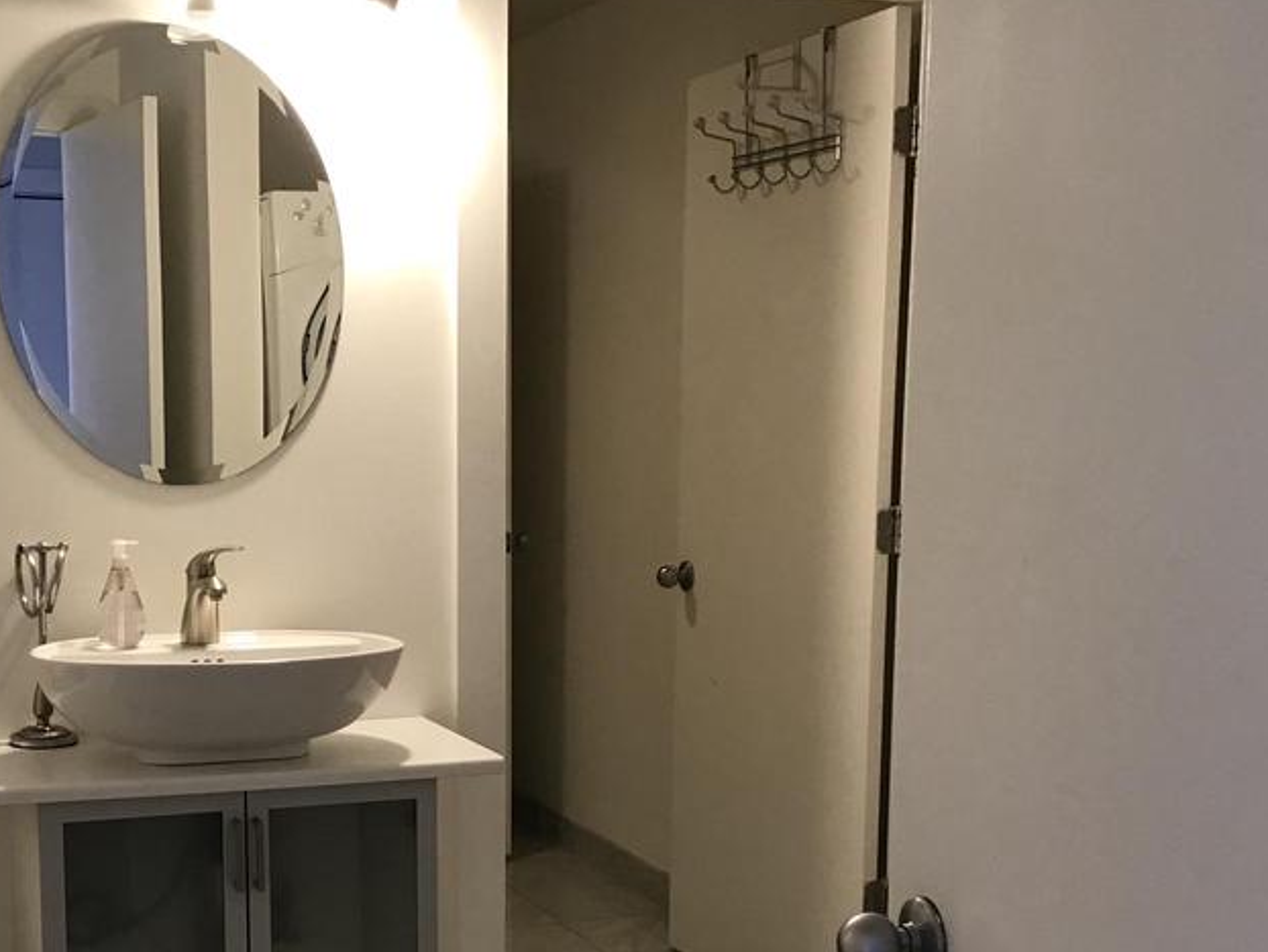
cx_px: 465
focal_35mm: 51
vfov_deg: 28.2
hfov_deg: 37.2
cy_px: 693
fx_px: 1869
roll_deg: +0.2
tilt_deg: -7.9
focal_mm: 3.3
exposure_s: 1/33
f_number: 2.4
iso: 80
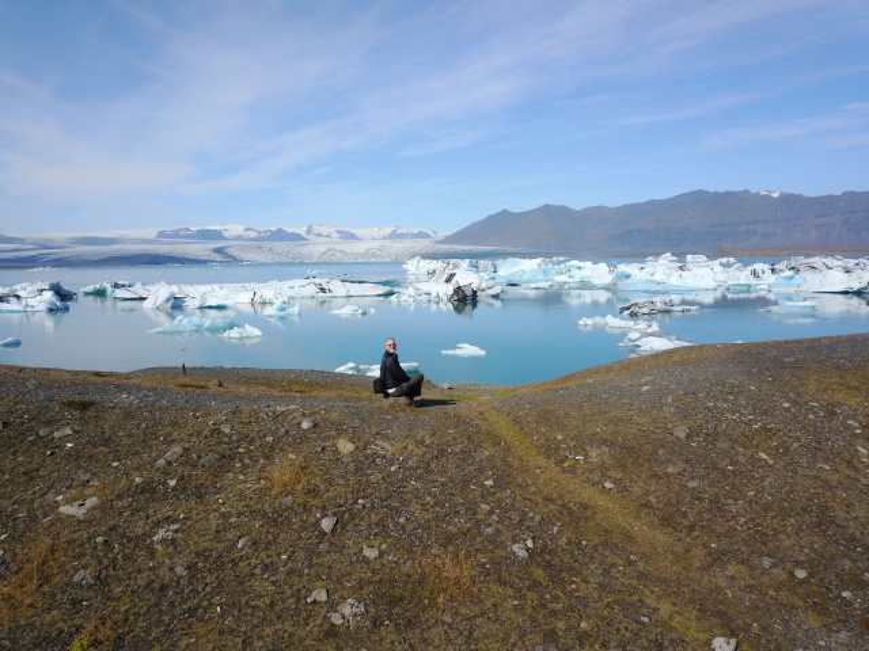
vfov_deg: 53.1
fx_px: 653
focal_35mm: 26
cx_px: 434
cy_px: 326
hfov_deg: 67.3
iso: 100
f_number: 2.2
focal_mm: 4.73
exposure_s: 1/138
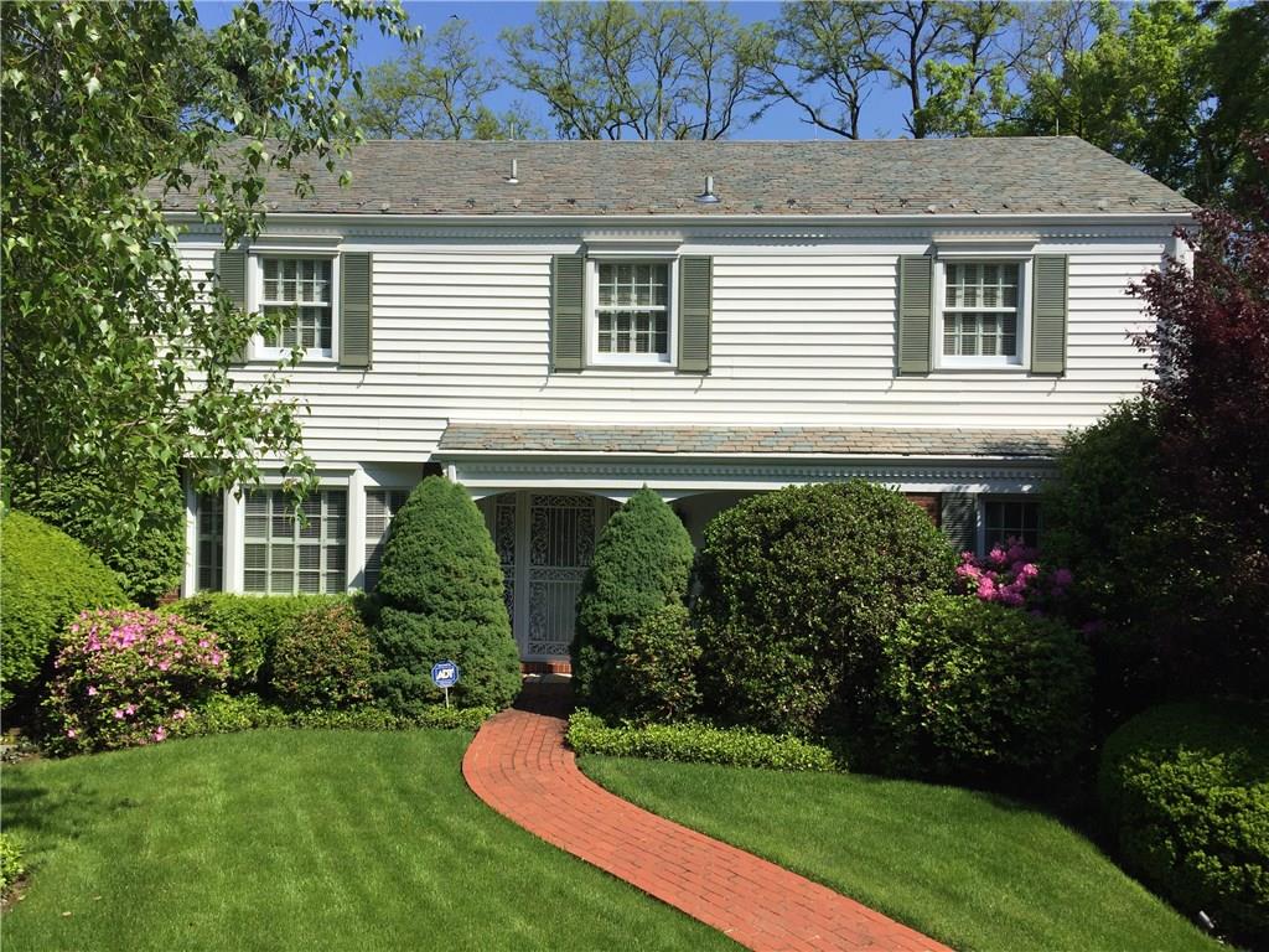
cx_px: 634
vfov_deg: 48.2
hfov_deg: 61.7
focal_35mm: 29
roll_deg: -1.5
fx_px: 1063
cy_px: 476
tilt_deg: -1.6
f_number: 2.2
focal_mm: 4.15
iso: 32
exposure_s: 1/2825
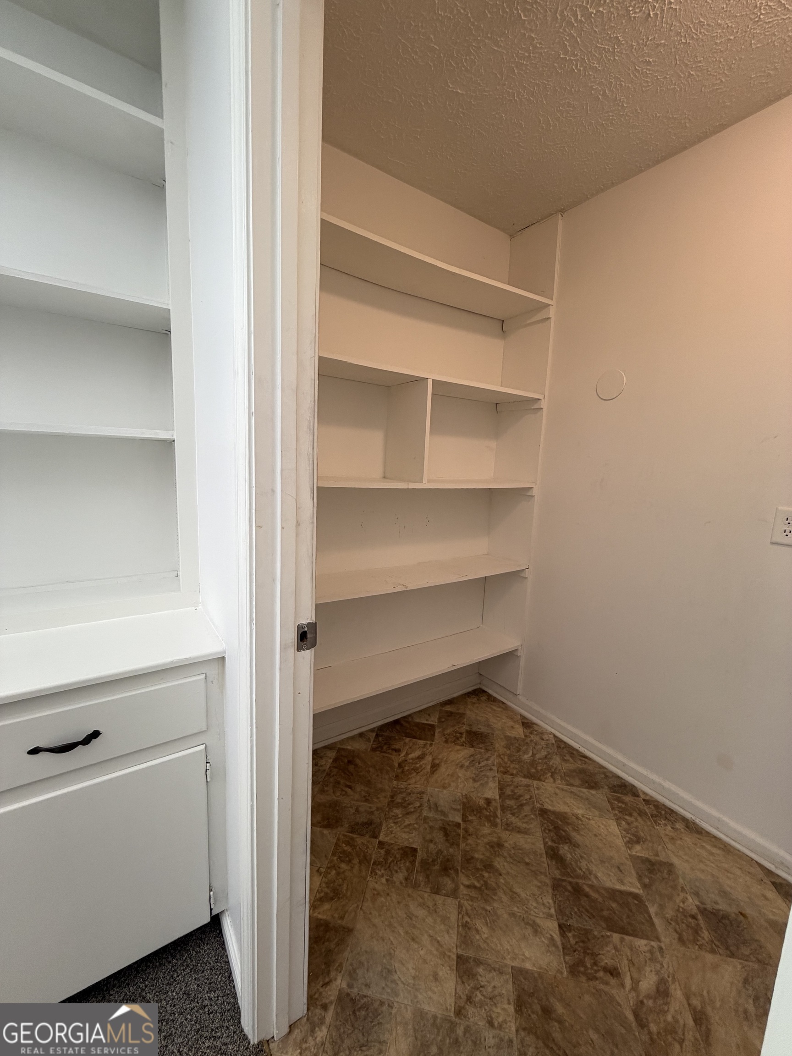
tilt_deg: -8.4
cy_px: 528
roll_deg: -1.7
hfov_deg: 85.7
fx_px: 427
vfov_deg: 102.1
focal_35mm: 14
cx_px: 396
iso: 200
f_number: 2.2
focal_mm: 2.22
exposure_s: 1/120
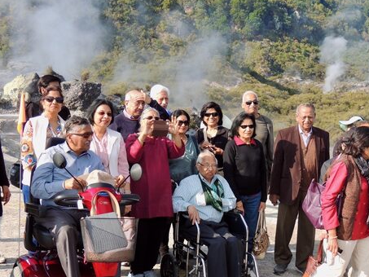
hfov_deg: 36.2
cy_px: 174
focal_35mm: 53
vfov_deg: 27.4
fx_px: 565
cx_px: 192
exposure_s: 1/500
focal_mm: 7.1
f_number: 3.3
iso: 100
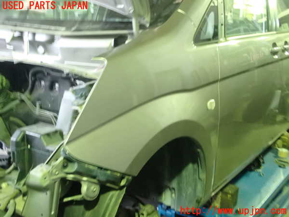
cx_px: 144
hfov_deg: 42.9
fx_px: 367
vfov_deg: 32.9
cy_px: 108
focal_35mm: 44
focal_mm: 7.84
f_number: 11
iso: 1600
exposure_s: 1
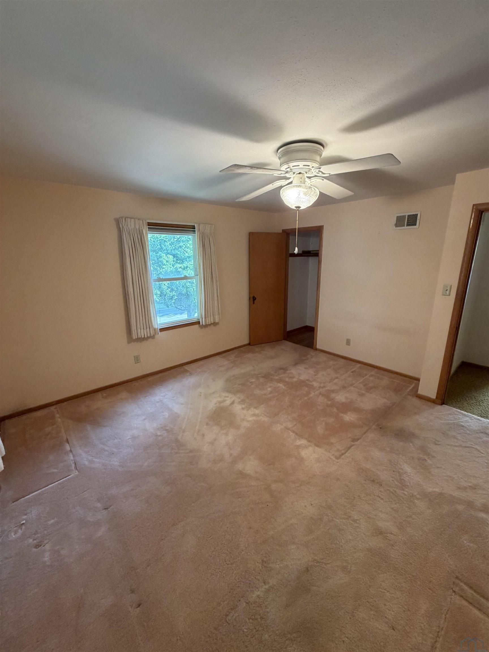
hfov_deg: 85.7
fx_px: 264
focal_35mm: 14
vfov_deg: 102.1
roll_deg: +0.8
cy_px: 326
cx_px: 244
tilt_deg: -14.3
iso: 200
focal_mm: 2.22
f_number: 2.2
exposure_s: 1/60
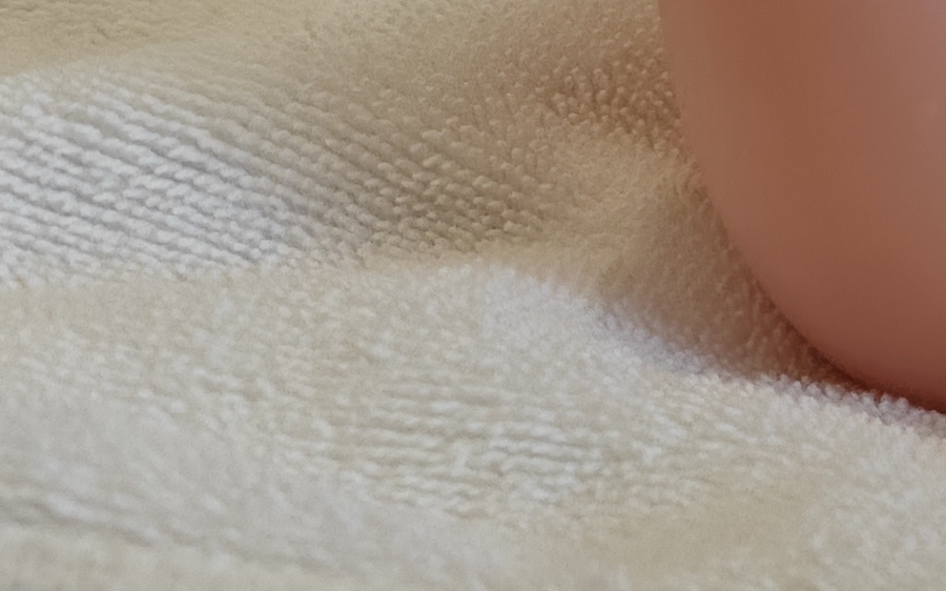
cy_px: -527
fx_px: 2861
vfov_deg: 10.9
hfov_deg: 16.0
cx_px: 1687
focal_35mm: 111
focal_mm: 5.43
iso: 500
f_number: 1.8
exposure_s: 1/100
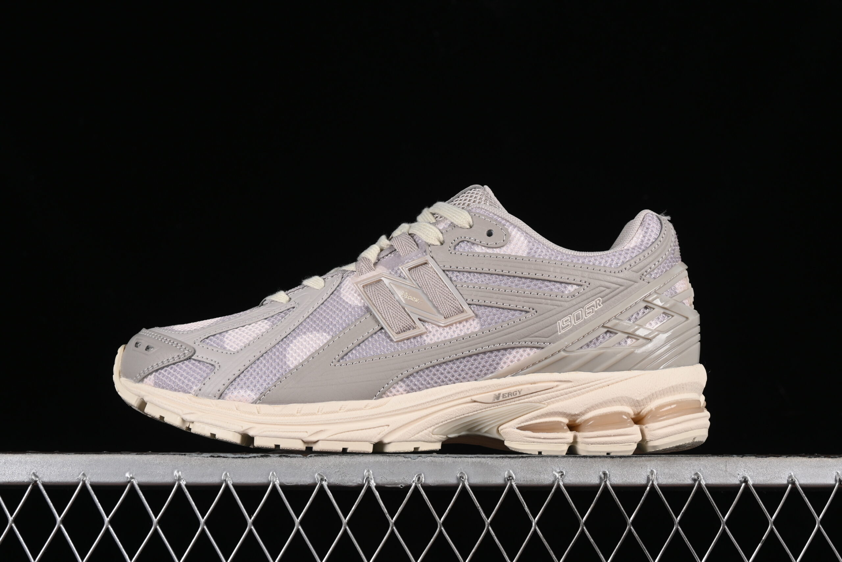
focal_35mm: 75
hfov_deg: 27.0
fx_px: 1754
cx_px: 421
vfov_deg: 18.2
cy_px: 281
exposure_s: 1/80
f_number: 8
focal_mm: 50
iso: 160
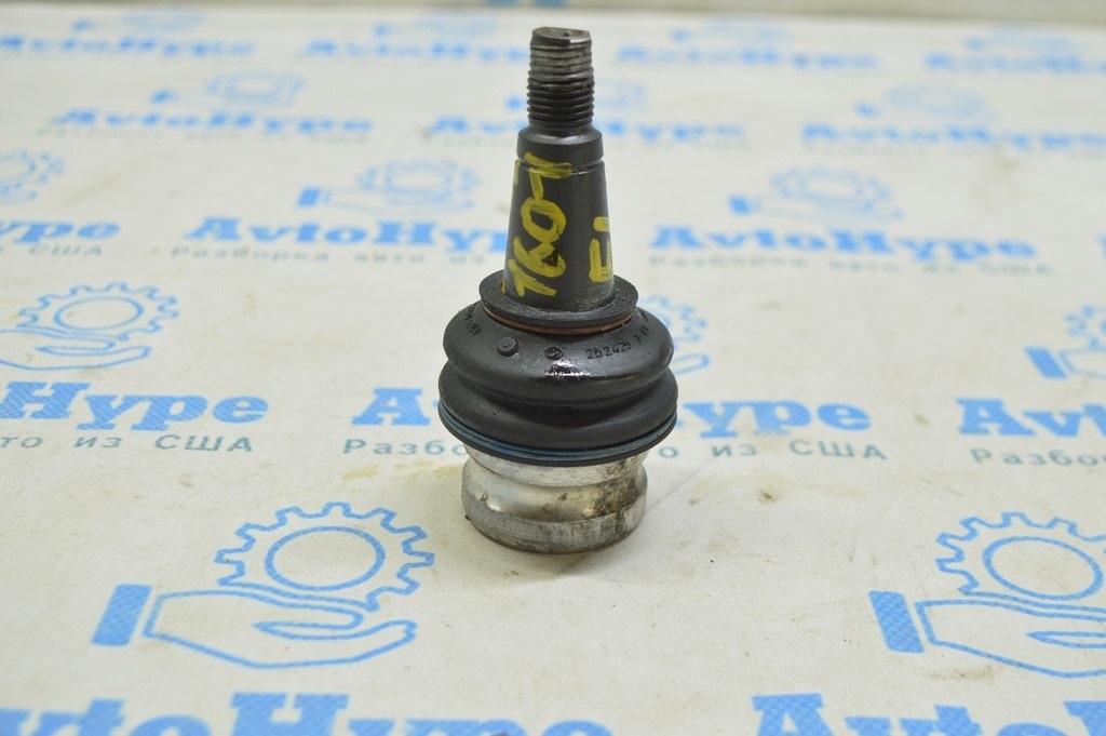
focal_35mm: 48
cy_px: 368
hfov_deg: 41.1
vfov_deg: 28.0
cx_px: 553
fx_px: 1473
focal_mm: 32
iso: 400
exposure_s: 1/20
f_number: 5.6
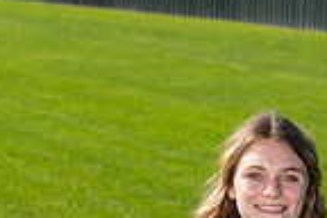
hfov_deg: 11.5
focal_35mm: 178
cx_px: 257
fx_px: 1617
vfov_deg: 7.3
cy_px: 497
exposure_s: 1/640
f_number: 5
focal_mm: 57
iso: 100
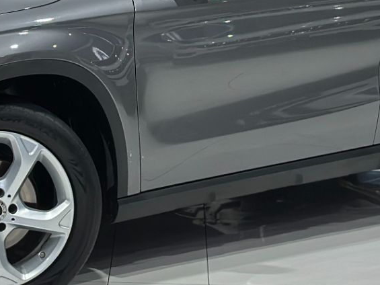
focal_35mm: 163
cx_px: 122
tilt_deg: -9.3
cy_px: 52
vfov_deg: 9.1
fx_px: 1790
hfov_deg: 12.1
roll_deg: -0.9
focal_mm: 6.86
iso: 160
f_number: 1.78
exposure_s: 1/120
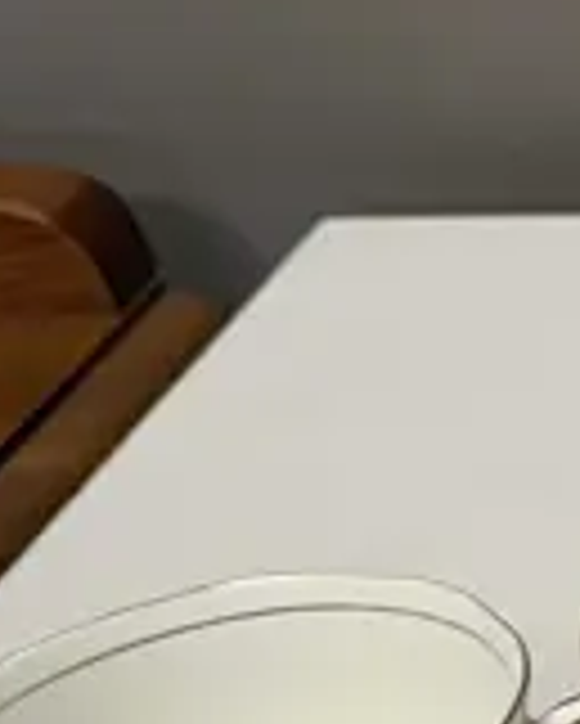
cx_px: 1983
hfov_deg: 8.1
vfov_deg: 12.9
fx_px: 3194
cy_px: 535
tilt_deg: -32.1
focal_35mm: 149
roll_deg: +0.3
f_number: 1.78
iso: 80
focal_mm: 6.86
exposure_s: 1/100
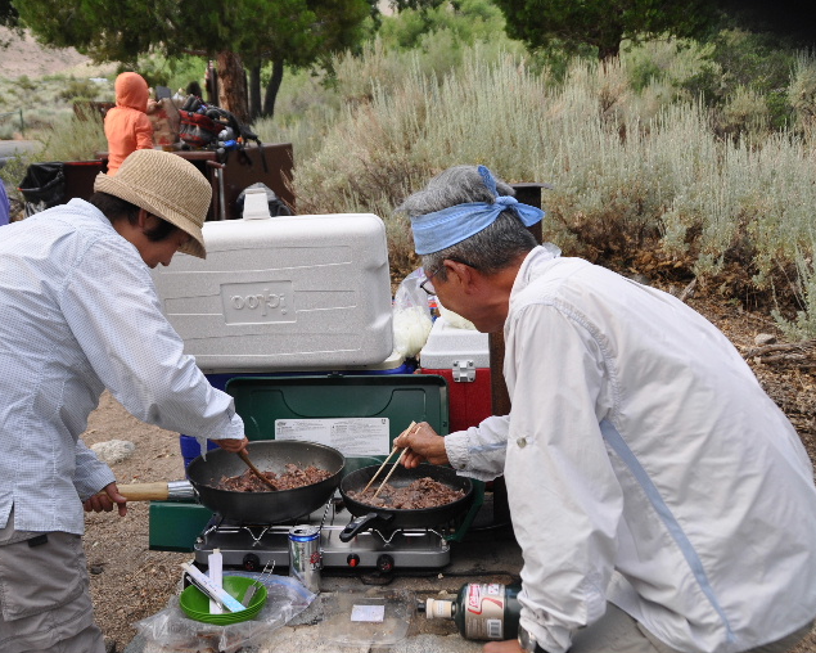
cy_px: 322
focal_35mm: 38
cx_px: 360
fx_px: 918
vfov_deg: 39.2
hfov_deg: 47.8
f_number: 5.6
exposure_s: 1/125
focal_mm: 22
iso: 400
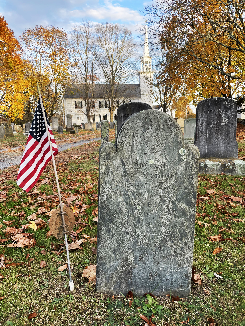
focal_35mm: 26
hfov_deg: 53.1
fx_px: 245
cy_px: 163
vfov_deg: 67.3
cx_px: 122
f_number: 1.6
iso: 32
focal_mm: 4.2
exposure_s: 1/335
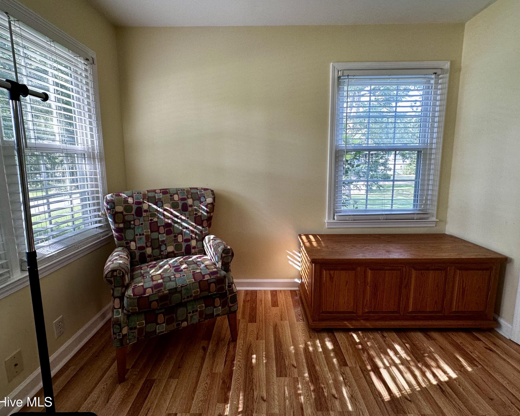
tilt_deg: -7.1
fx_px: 246
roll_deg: +0.2
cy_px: 195
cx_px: 259
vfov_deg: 80.3
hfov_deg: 93.1
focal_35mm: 16
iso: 125
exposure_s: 1/120
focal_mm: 2.22
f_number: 2.2
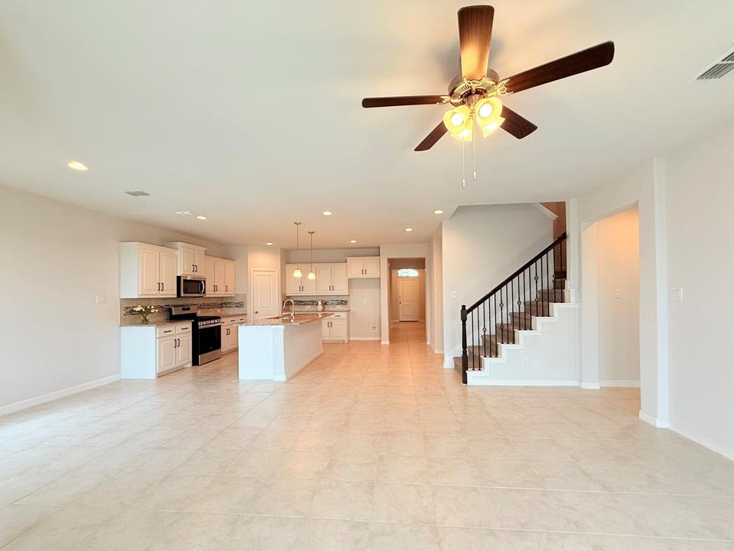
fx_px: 318
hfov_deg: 98.2
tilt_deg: +0.7
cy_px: 292
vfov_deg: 81.7
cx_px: 373
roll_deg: +0.7
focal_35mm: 15
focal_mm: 2.22
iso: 160
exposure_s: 1/120
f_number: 2.2
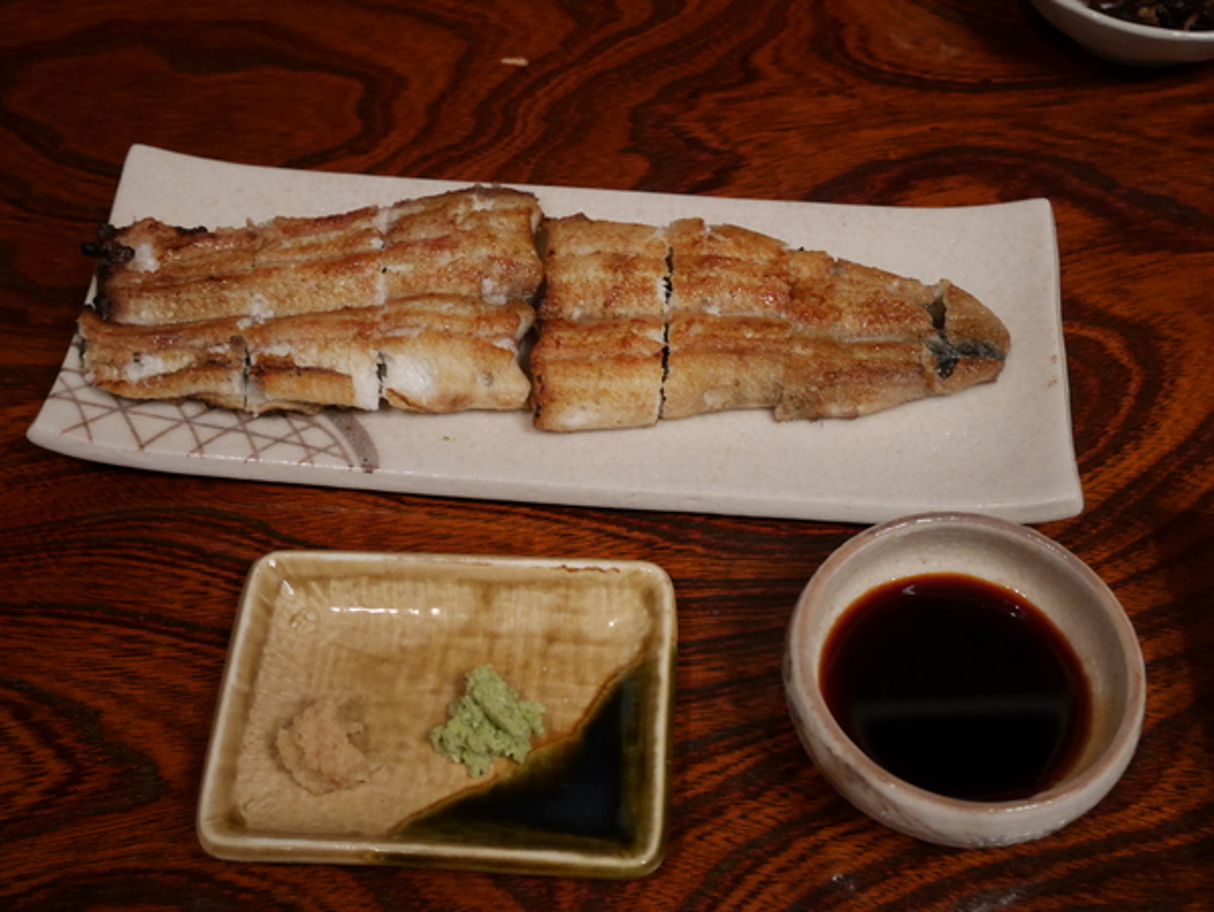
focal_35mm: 44
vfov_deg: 32.9
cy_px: 456
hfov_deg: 42.9
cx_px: 607
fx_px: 1544
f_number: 4.8
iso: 3200
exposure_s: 1/40
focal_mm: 22
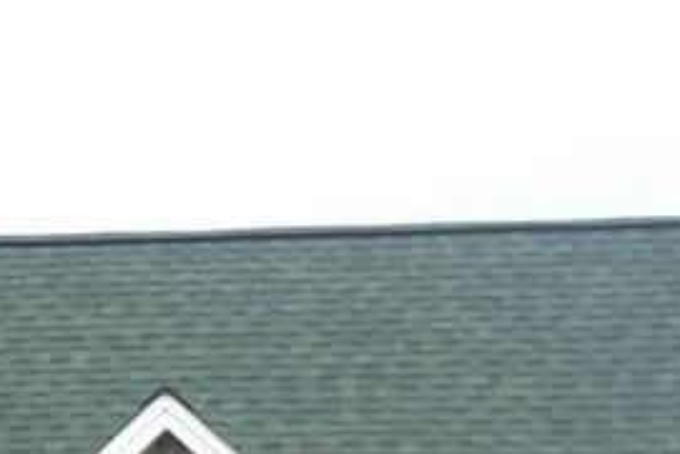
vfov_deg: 8.7
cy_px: 737
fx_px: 2891
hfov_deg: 13.0
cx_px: -151
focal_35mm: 153
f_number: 3.9
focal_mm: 6.4
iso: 64
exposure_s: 1/125
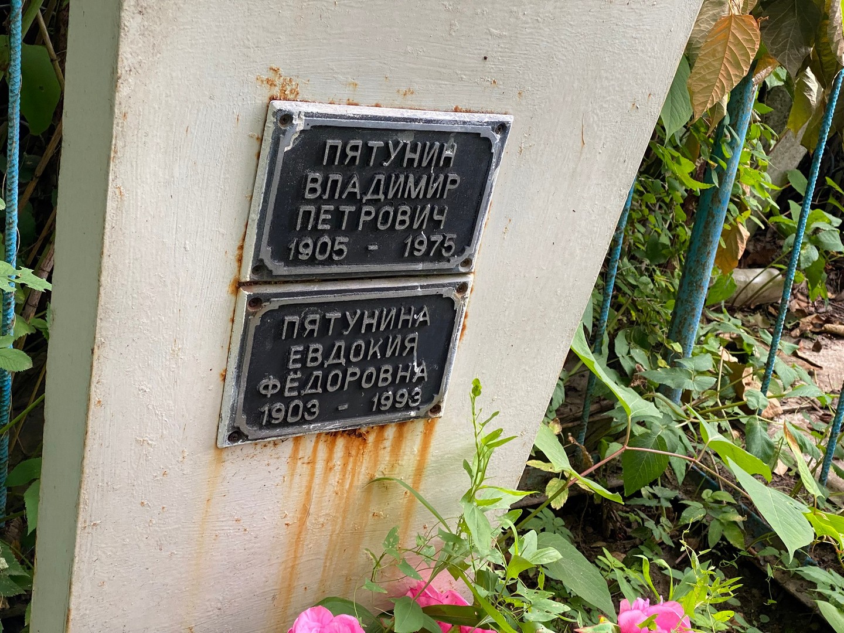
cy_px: 316
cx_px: 422
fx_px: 1268
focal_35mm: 52
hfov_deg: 36.8
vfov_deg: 28.0
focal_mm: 6
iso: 125
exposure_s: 1/121
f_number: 2
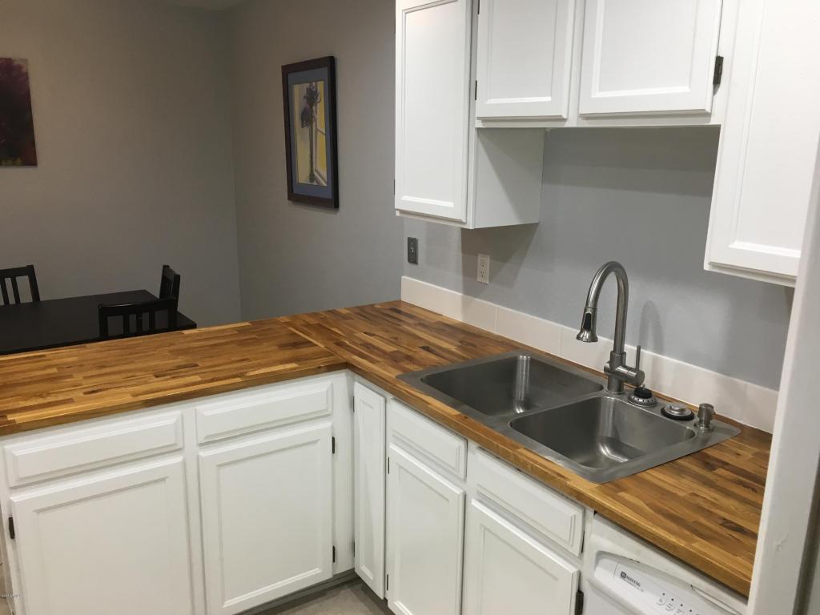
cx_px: 410
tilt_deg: -14.2
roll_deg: -0.7
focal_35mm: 29
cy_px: 308
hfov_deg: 61.7
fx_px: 687
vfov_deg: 48.2
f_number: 2.2
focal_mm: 4.15
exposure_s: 1/30
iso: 50
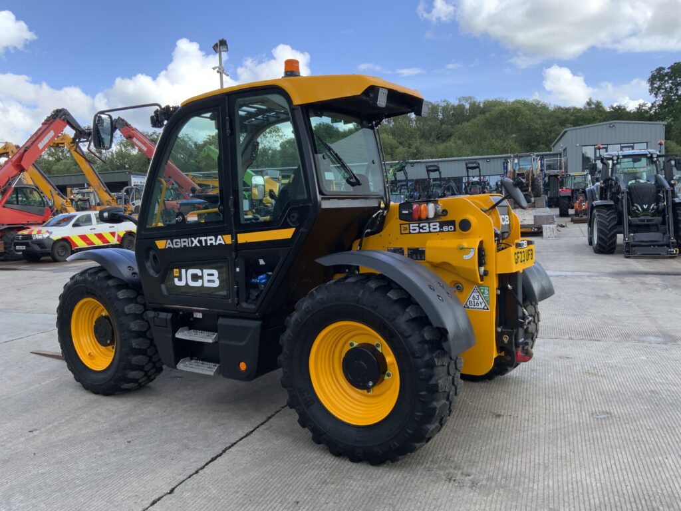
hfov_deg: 61.7
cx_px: 340
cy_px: 256
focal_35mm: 29
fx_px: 571
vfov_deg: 48.2
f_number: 1.8
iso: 16
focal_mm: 3
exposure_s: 1/351
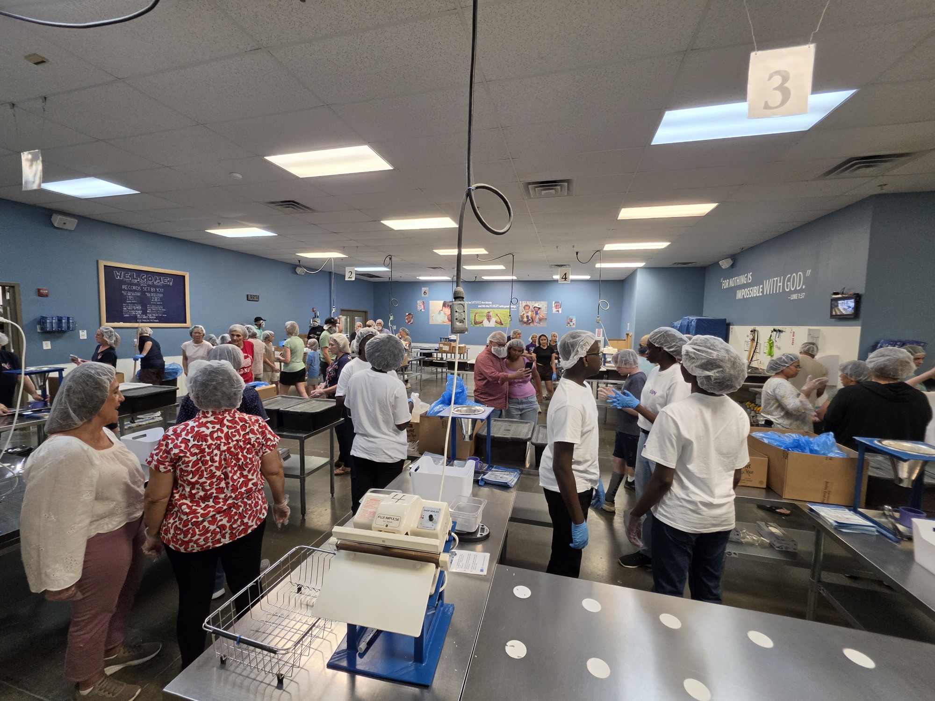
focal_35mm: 13
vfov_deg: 89.9
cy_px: 350
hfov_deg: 106.2
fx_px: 351
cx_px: 468
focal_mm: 2.2
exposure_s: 1/120
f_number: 1.9
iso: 250
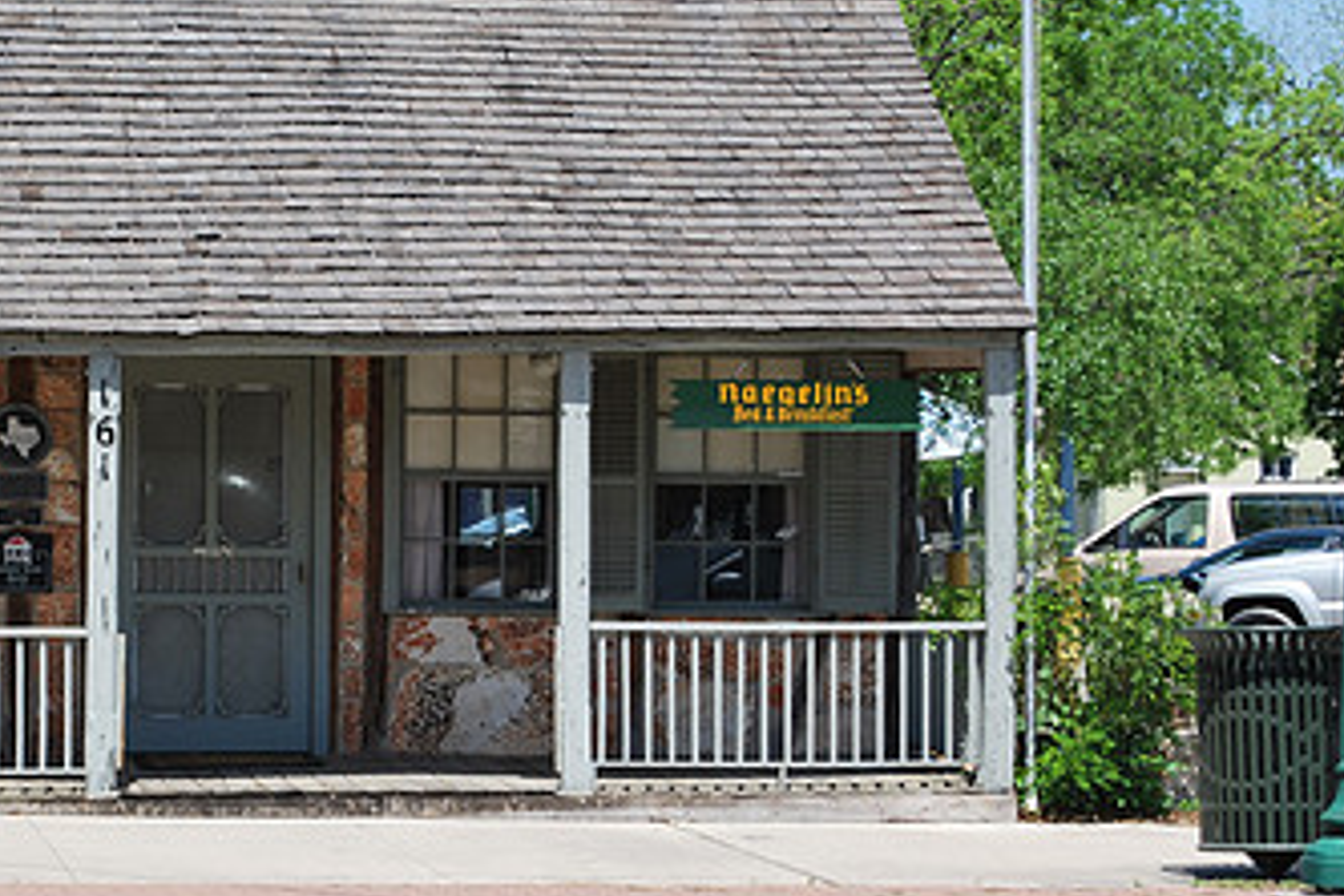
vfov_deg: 9.5
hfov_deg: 14.2
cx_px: 218
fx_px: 5371
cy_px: 496
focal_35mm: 144
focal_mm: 55
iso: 100
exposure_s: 1/250
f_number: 8
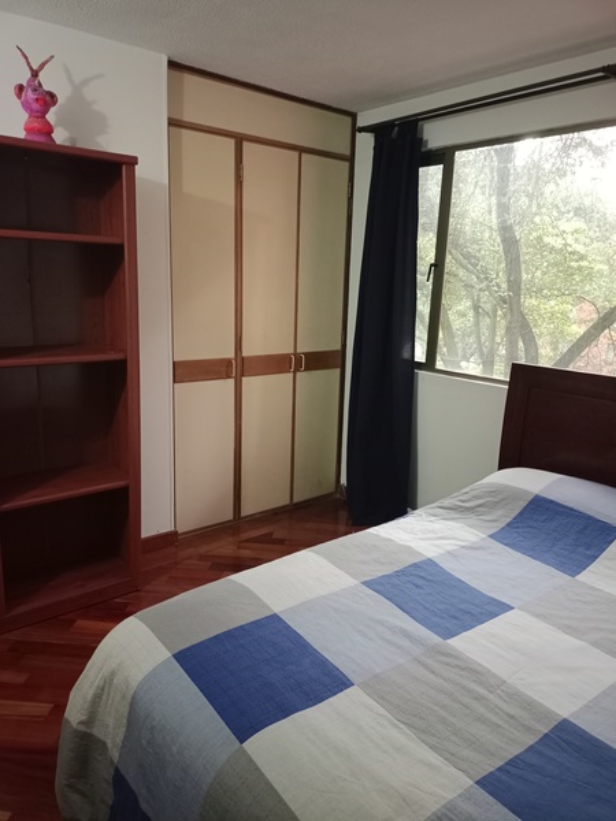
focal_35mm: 25
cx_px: 308
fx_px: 593
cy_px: 410
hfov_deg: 54.9
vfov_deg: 69.4
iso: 4250
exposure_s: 1/50
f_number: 1.79
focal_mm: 4.71
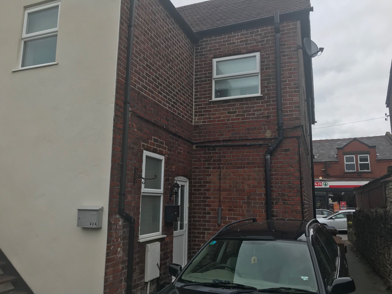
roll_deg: -0.9
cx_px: 196
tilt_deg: +11.4
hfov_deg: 63.4
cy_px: 147
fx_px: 317
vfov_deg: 49.7
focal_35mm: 28
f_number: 1.8
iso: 20
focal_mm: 3.99
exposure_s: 1/1088
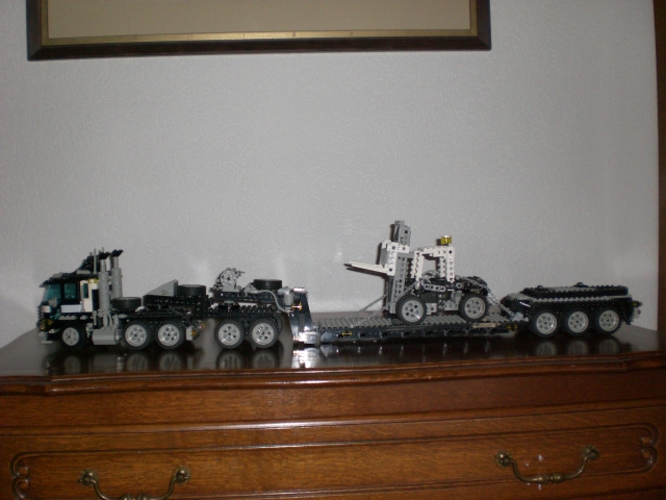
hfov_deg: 49.0
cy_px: 250
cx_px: 333
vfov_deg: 37.7
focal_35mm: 38
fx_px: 731
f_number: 3.1
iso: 200
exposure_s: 1/60
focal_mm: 6.3
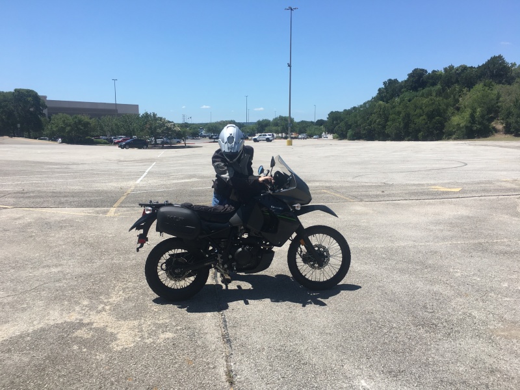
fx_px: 436
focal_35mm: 29
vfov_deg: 48.2
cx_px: 260
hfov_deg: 61.7
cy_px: 195
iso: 25
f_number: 2.2
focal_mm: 4.15
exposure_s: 1/1789
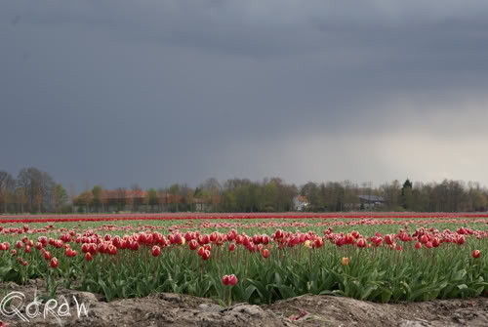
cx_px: 244
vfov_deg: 12.2
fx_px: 1527
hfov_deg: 18.2
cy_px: 164
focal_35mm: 112
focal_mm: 75
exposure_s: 1/100
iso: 200
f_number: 13
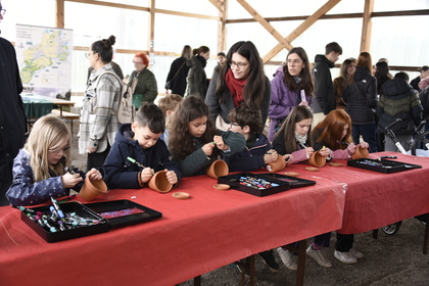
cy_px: 143
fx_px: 477
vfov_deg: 33.4
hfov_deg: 48.5
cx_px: 214
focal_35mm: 40
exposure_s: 1/60
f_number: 4
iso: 200
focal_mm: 40
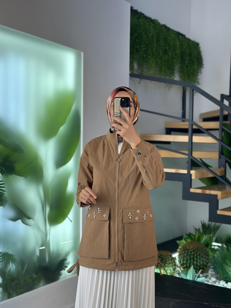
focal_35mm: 48
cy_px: 154
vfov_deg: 39.7
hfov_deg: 30.3
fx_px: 427
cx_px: 116
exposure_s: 1/253
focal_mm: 6.86
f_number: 1.78
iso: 80
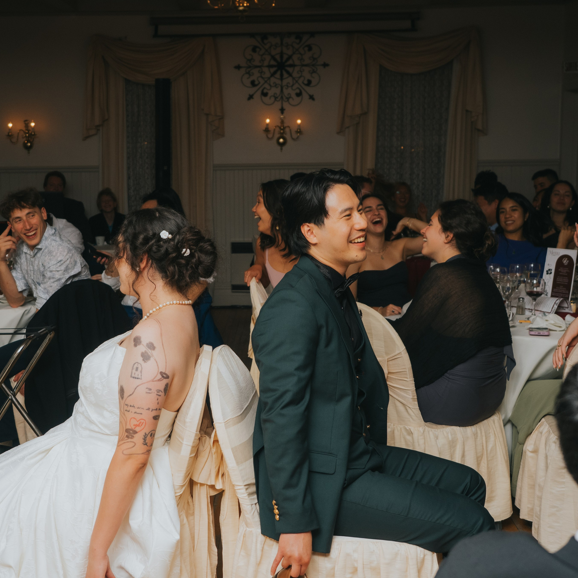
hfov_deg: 35.2
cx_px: 229
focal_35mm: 48
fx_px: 907
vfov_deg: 35.4
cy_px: 290
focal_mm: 18
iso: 320
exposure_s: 1/160
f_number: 2.8
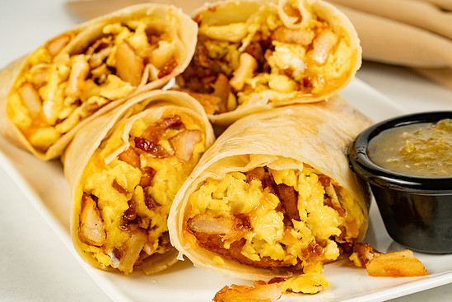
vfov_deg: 14.4
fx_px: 1194
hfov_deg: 21.4
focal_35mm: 95
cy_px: 151
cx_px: 226
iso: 800
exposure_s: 1/200
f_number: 11
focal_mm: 90
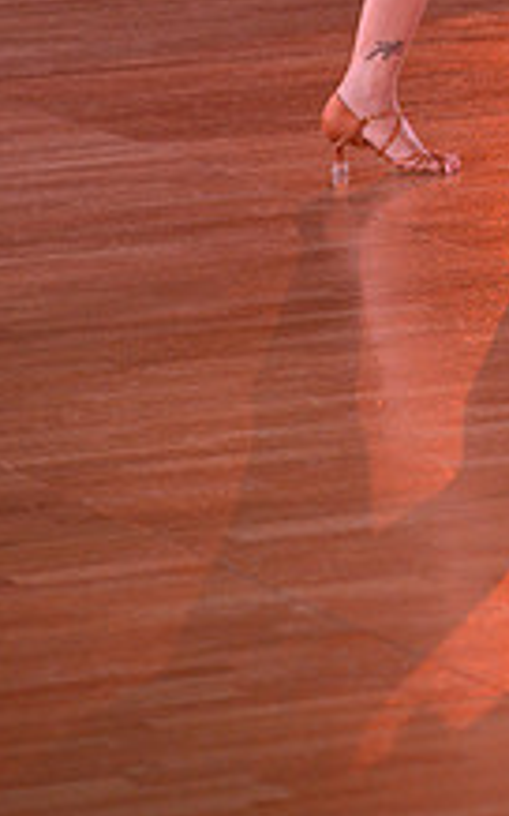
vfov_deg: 5.7
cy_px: -251
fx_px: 8134
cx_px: 653
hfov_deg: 3.6
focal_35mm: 366
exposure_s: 1/200
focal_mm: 135
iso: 1250
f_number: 5
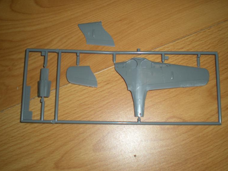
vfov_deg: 36.0
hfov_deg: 46.8
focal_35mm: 40
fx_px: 263
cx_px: 118
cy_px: 84
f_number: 3.1
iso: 64
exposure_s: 1/60
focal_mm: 6.3
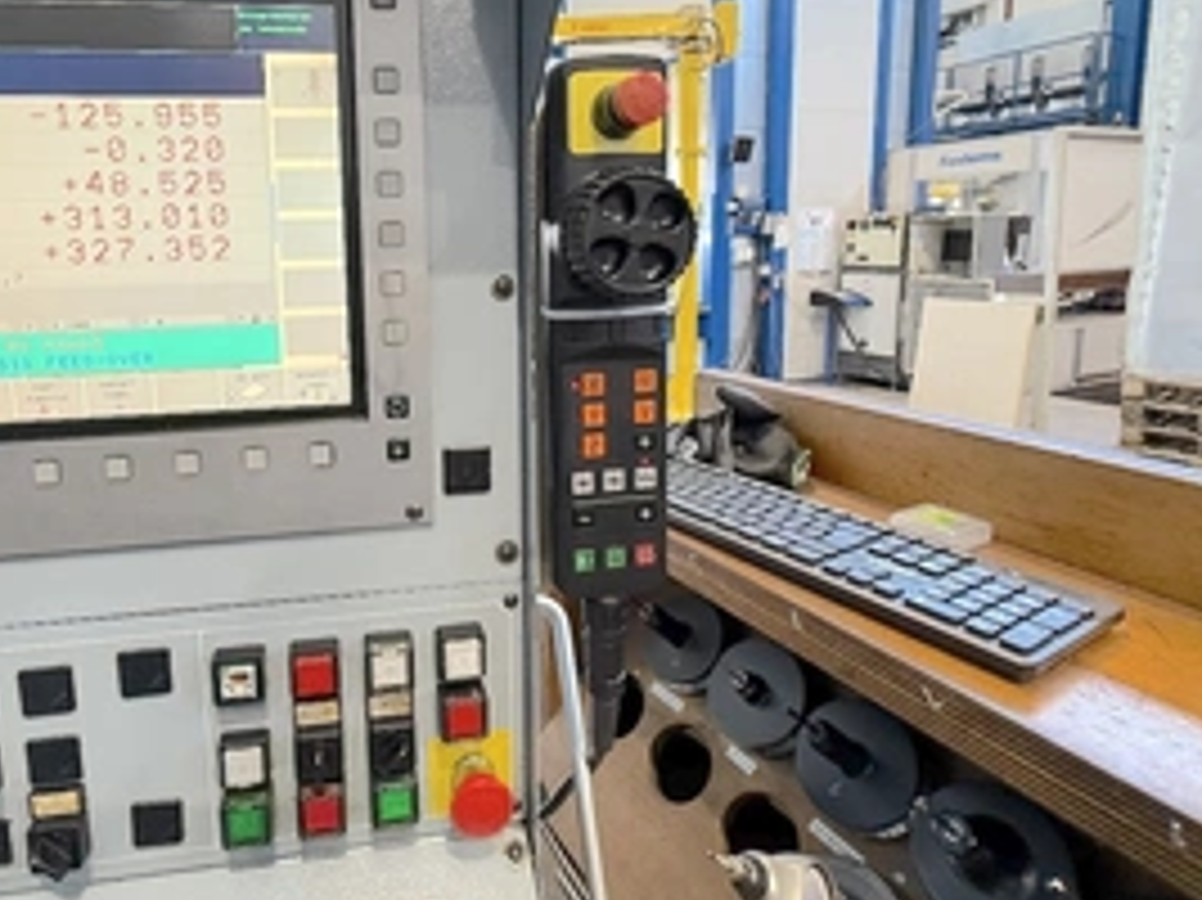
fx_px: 729
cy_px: 342
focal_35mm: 21
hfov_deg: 77.5
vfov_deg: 62.6
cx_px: 446
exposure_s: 1/50
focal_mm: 2.22
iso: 250
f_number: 2.2
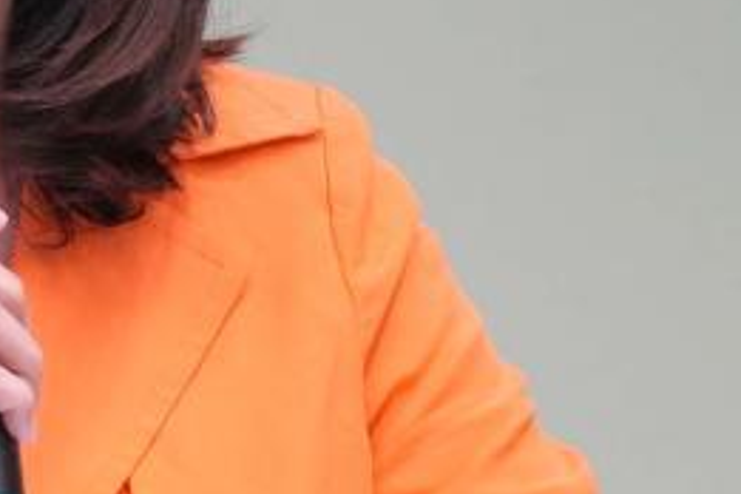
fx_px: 15642
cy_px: -7
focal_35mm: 760
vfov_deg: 1.8
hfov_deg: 2.7
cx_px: 77
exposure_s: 1/200
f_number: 5.6
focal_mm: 132
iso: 2000
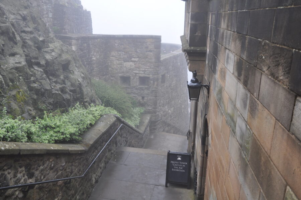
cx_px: 150
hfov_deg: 57.3
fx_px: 276
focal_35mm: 33
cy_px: 100
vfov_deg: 39.9
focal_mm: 22
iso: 280
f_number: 5.6
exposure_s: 1/125
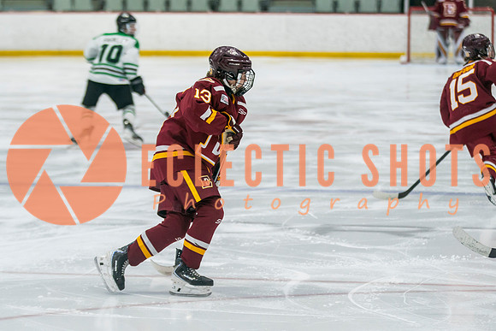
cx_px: 225
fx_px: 2474
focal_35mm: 180
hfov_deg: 11.4
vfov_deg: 7.7
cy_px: 188
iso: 800
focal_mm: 115
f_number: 2.8
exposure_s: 1/640
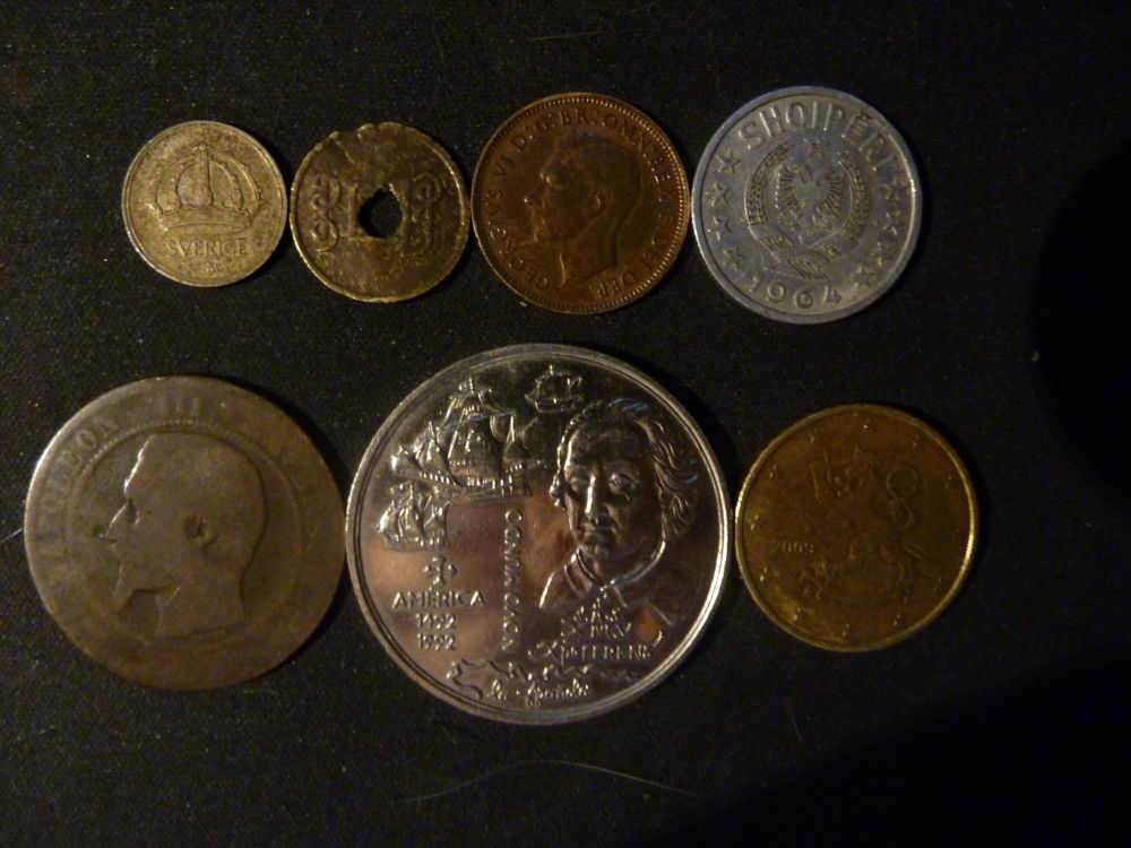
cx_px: 566
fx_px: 817
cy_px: 424
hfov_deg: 69.4
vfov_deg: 54.9
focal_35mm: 25
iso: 400
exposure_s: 1/8
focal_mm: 4.1
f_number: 3.3
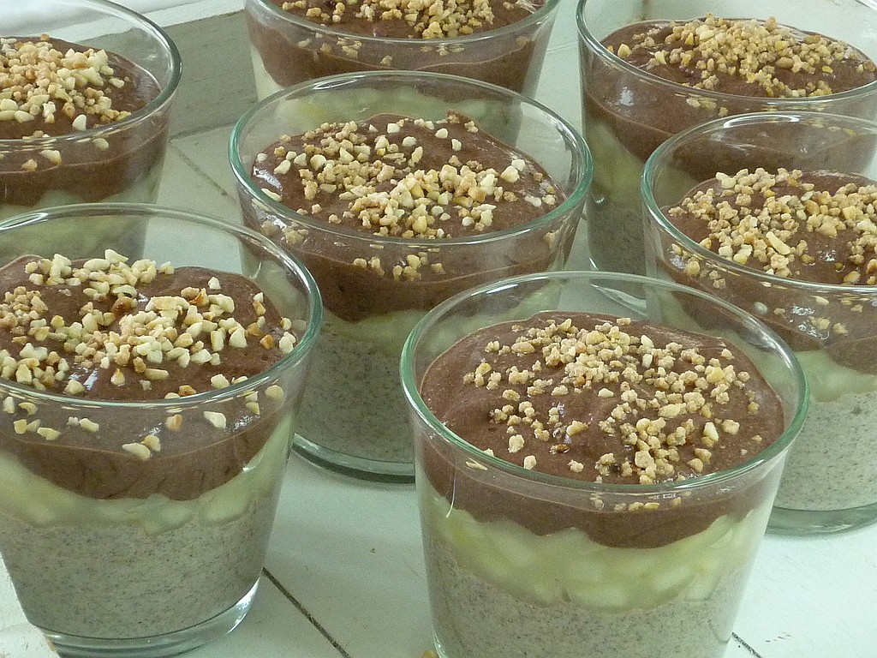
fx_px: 3091
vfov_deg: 12.1
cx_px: 438
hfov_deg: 16.1
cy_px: 329
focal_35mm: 122
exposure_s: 1/50
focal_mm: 11.4
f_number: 3.9
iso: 320
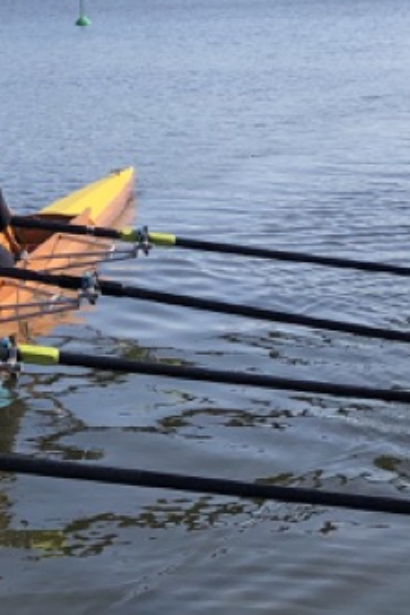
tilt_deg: -1.9
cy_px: 26
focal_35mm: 112
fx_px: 1913
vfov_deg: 17.9
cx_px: -235
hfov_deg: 11.6
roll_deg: +2.7
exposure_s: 1/1946
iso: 20
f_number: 1.8
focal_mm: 4
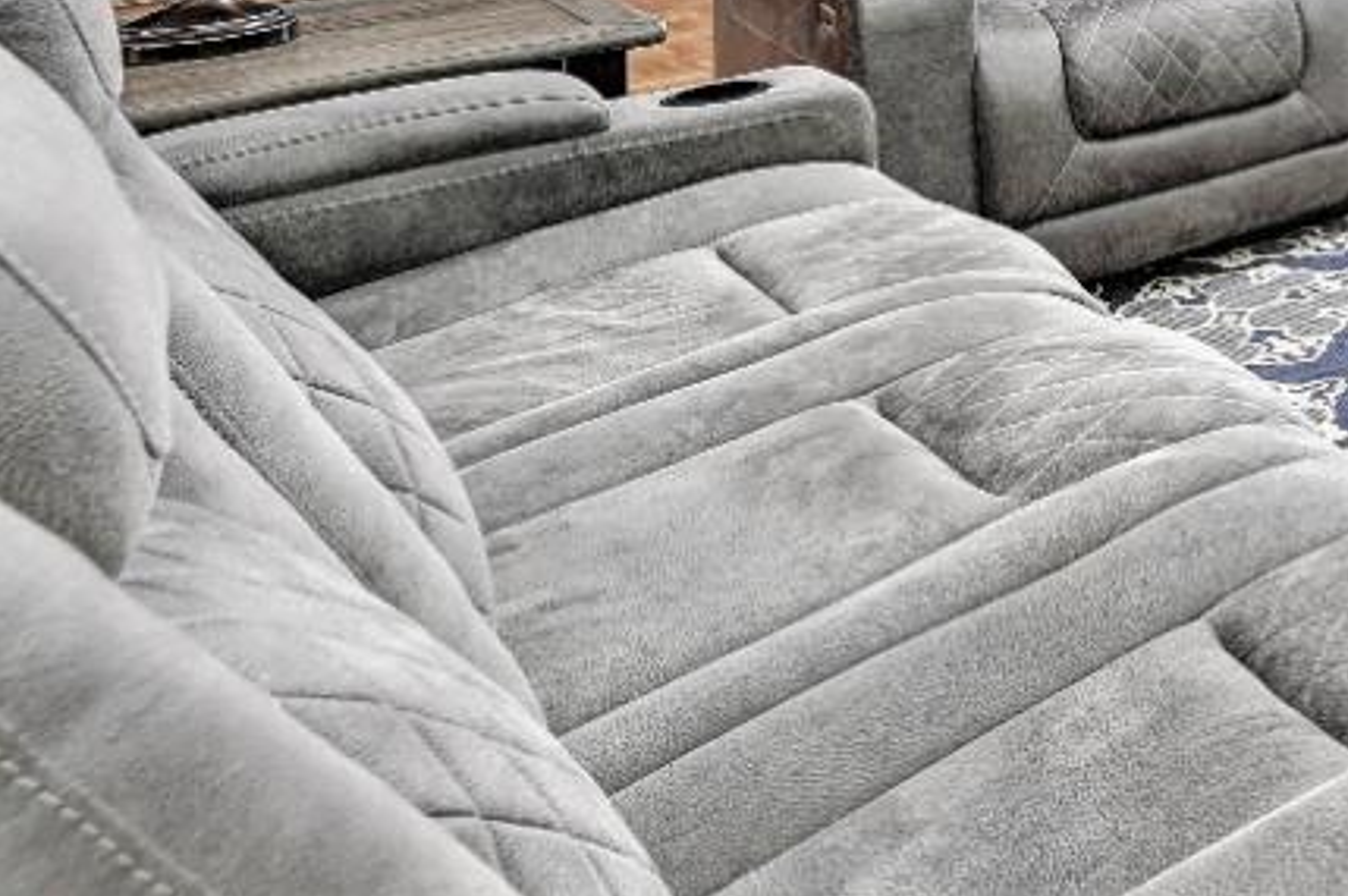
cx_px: 2149
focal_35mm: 49
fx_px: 1833
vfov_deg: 22.8
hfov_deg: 25.9
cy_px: -413
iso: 400
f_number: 8
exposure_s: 1/5
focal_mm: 14
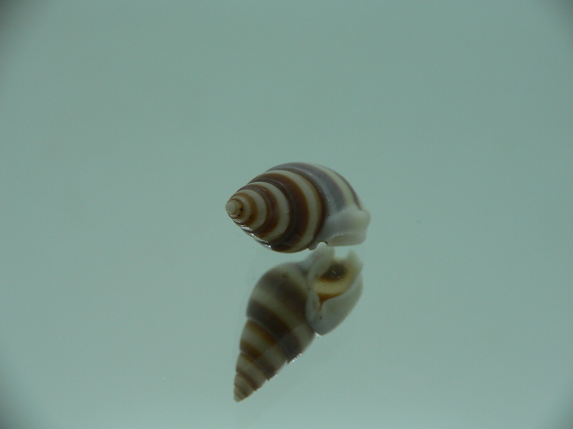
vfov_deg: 40.7
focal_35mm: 35
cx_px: 286
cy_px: 214
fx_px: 579
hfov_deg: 52.6
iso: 80
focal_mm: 4.6
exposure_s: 1/80
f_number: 2.8
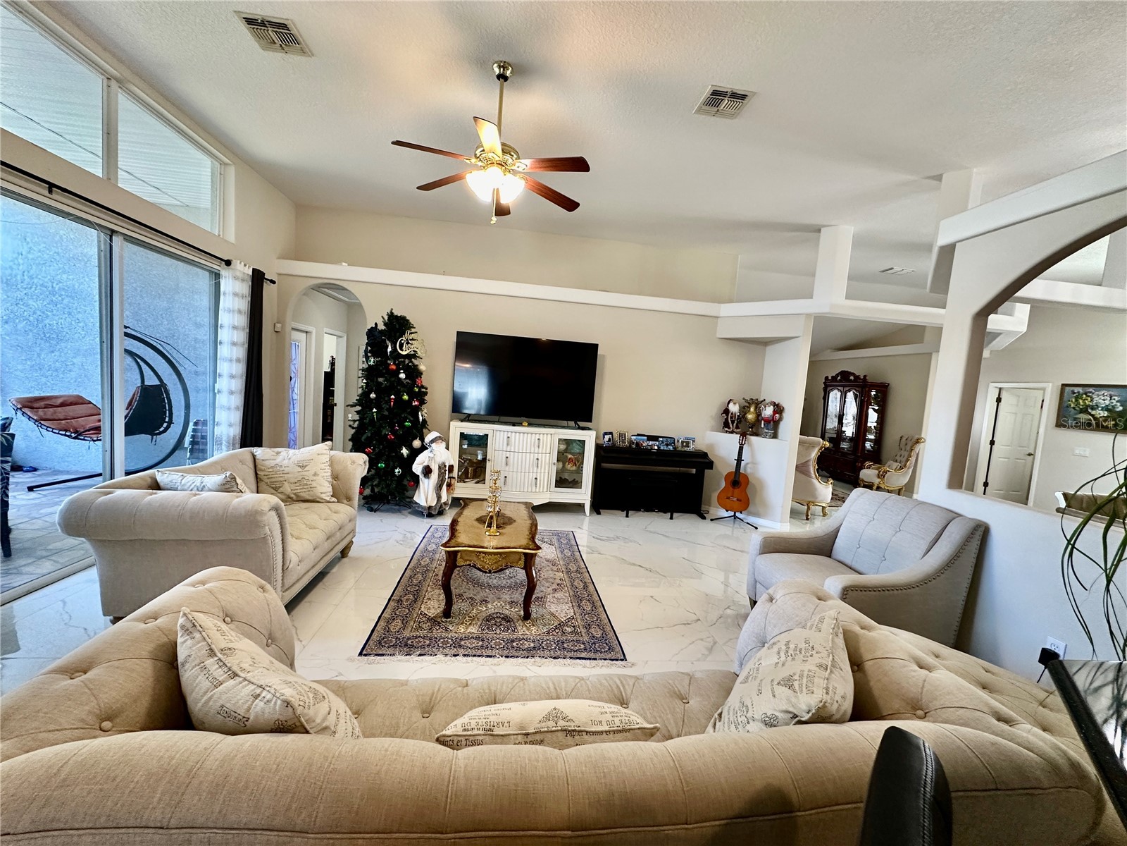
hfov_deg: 102.1
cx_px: 564
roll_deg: -4.4
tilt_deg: -4.4
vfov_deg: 85.7
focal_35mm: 14
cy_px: 423
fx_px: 456
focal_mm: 2.22
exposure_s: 1/60
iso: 200
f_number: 2.2
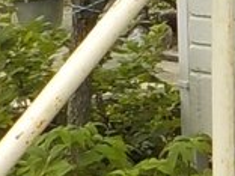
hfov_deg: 7.4
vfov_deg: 6.4
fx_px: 1568
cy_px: 30
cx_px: 741
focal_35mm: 231
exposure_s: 1/400
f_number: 3.3
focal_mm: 4.1
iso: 125
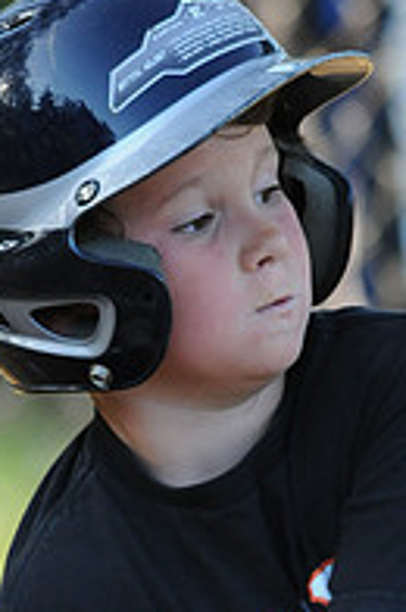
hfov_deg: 1.0
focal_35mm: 1330
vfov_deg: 1.6
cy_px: 815
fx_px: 22577
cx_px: 258
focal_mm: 300
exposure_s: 1/640
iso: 800
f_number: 4
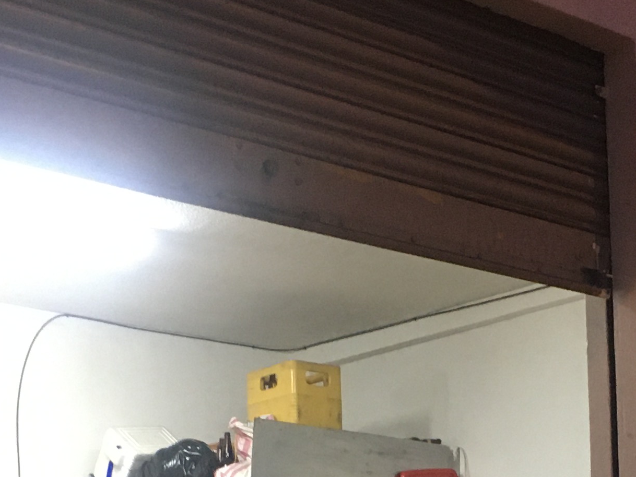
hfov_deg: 20.3
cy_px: 624
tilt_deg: +3.4
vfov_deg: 14.7
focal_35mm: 96
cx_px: 467
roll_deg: +2.3
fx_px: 1764
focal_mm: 4.15
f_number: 2.2
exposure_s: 1/24
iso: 200
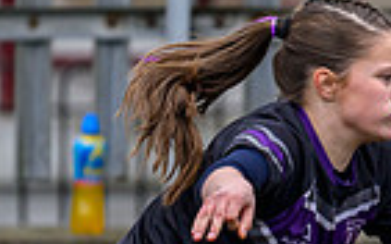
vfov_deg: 0.5
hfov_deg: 0.8
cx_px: 1120
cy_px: 234
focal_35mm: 2614
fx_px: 27844
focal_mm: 400
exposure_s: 1/2000
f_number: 3.5
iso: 640
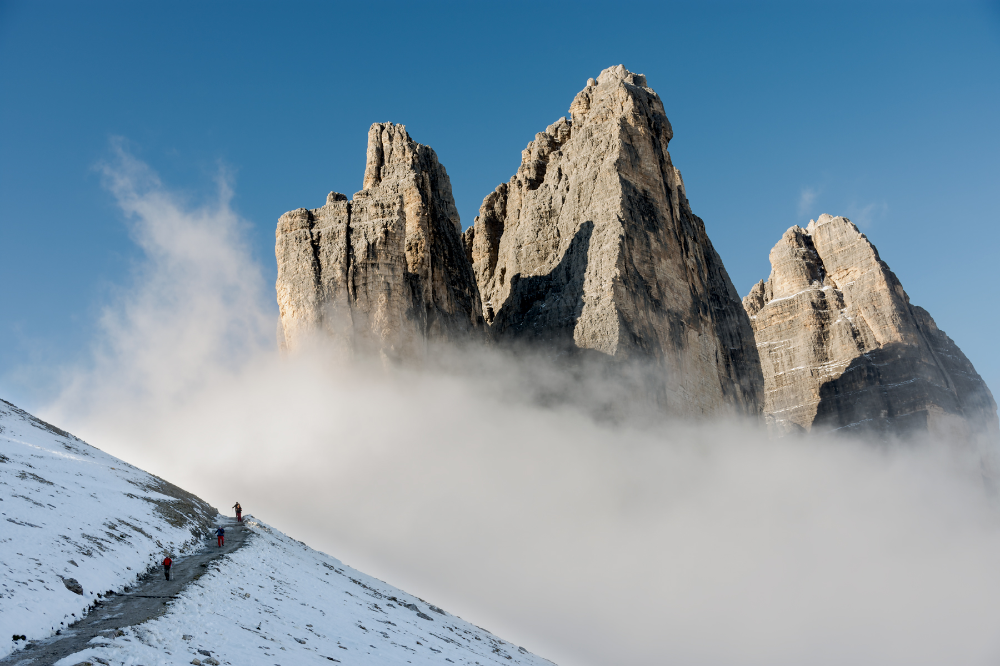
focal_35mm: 39
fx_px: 1083
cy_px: 333
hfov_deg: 49.6
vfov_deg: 34.2
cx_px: 500
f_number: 5.6
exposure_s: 1/200
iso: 100
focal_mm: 26
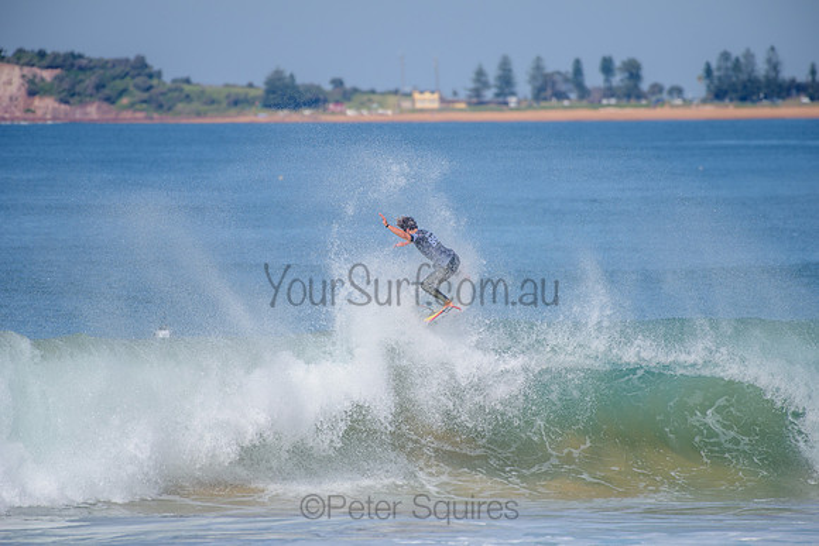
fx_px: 11377
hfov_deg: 4.1
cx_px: 410
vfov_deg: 2.8
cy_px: 273
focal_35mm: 500
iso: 160
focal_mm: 500
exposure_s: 1/2000
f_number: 5.6
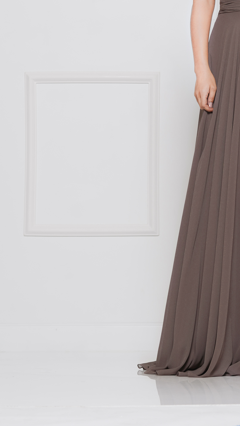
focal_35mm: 182
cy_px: 157
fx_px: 2059
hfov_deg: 6.7
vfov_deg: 11.8
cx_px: 214
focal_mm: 85
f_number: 4.5
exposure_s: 1/100
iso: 100
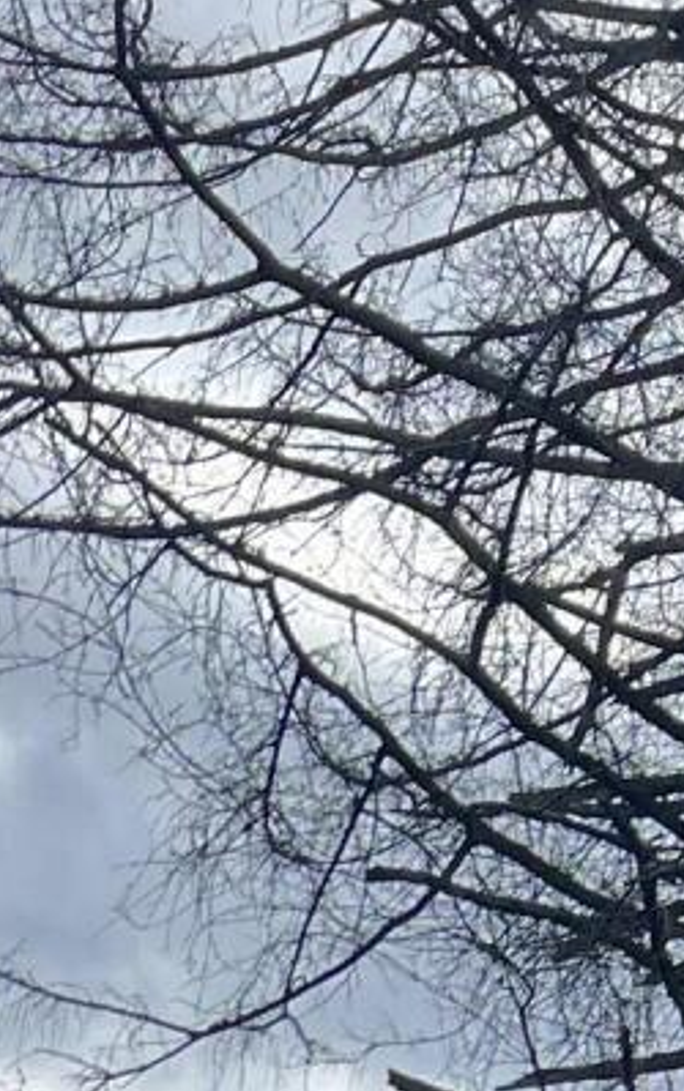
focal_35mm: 138
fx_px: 4109
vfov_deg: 12.1
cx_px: -1083
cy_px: 2622
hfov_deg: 8.5
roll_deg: +1.6
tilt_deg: +2.0
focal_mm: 5.7
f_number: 1.5
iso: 50
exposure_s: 1/1751
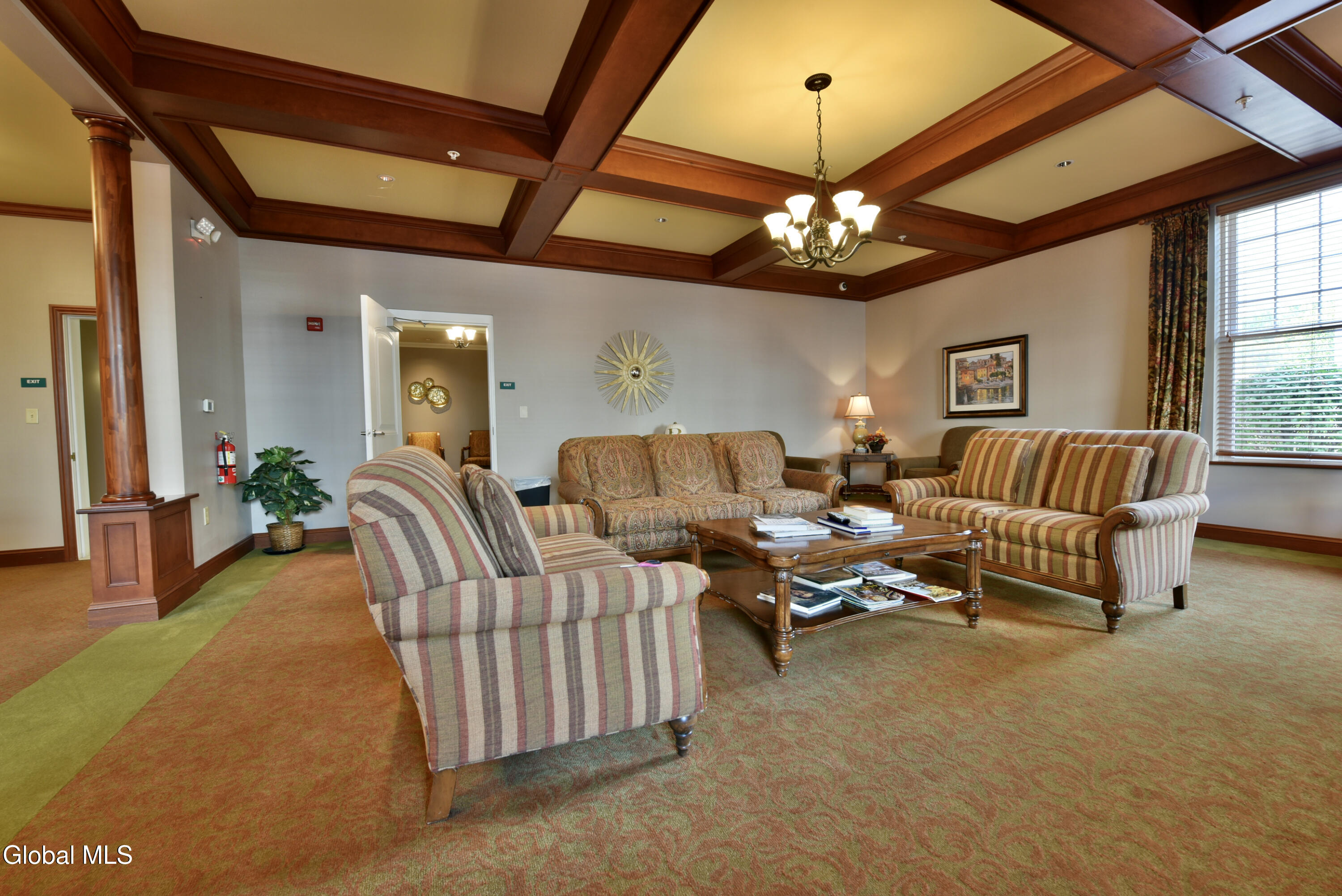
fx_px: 522
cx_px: 671
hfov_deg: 104.2
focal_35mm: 14
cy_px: 448
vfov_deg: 81.3
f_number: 9
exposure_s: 1/8
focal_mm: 14
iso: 800
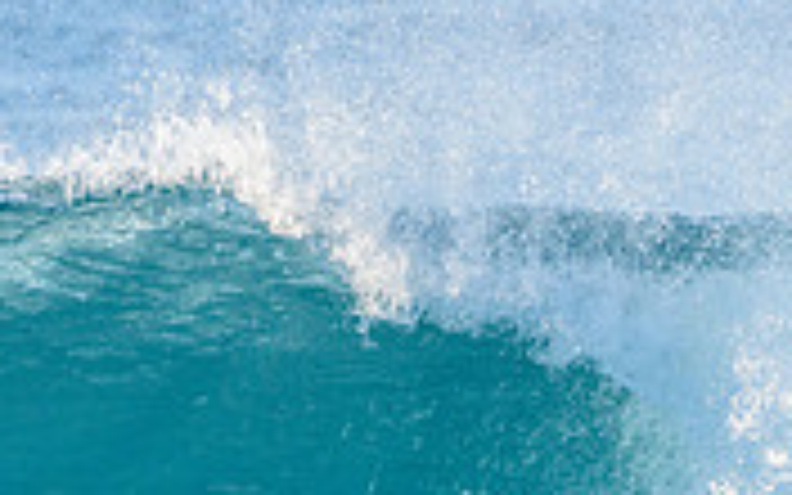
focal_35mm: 1678
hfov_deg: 1.3
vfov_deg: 0.8
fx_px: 36219
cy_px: 790
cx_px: 720
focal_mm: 500
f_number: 5.6
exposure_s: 1/2000
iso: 450
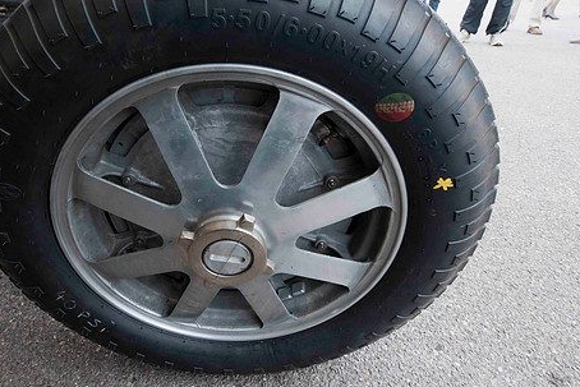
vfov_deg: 55.1
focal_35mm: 23
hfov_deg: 75.5
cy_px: 176
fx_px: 371
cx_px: 243
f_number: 10
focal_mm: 18
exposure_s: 1/40
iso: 400
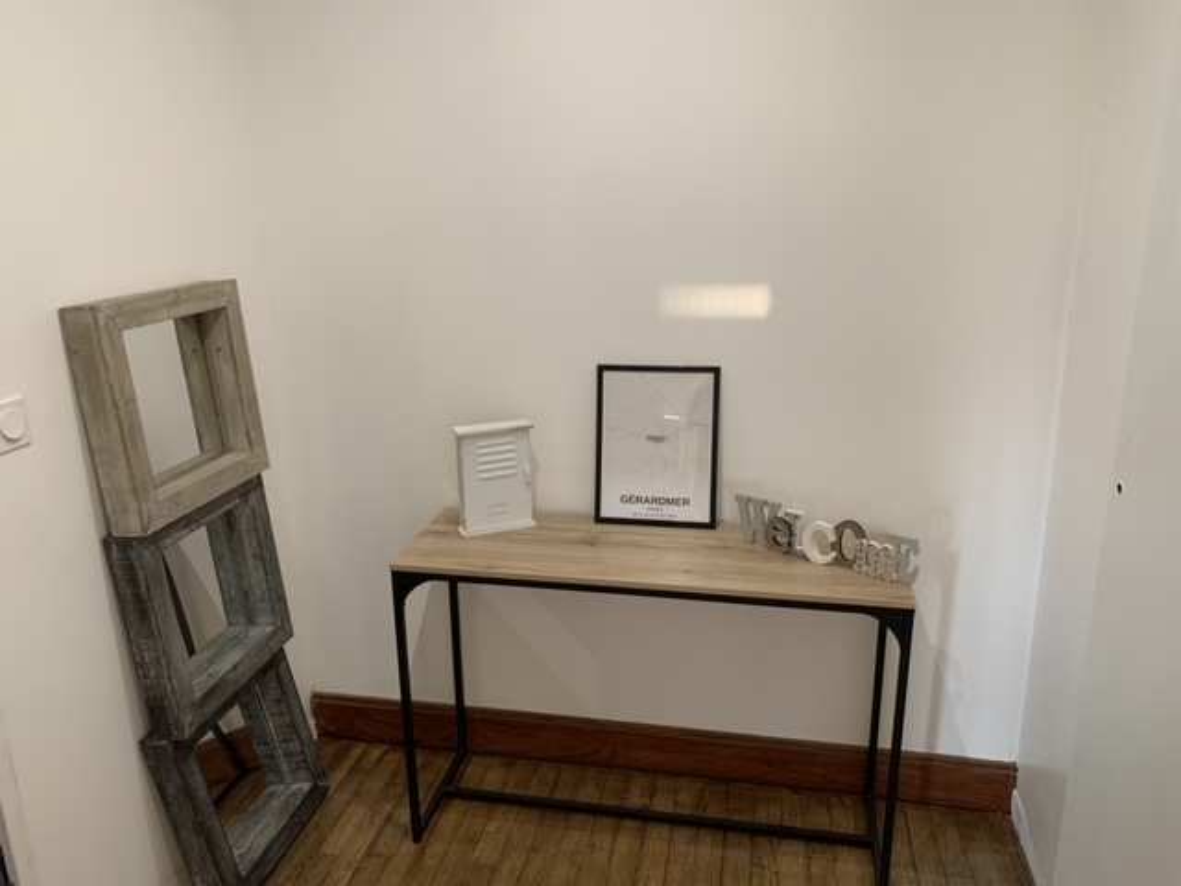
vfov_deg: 53.1
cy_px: 443
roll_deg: +0.4
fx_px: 887
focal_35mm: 26
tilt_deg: -16.3
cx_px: 590
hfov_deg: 67.3
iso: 160
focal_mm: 4.25
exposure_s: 1/60
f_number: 1.8
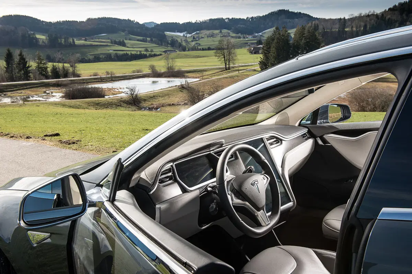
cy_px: 137
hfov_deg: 50.7
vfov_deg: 35.0
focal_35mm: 38
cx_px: 206
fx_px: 434
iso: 100
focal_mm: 38
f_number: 11
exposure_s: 1/60
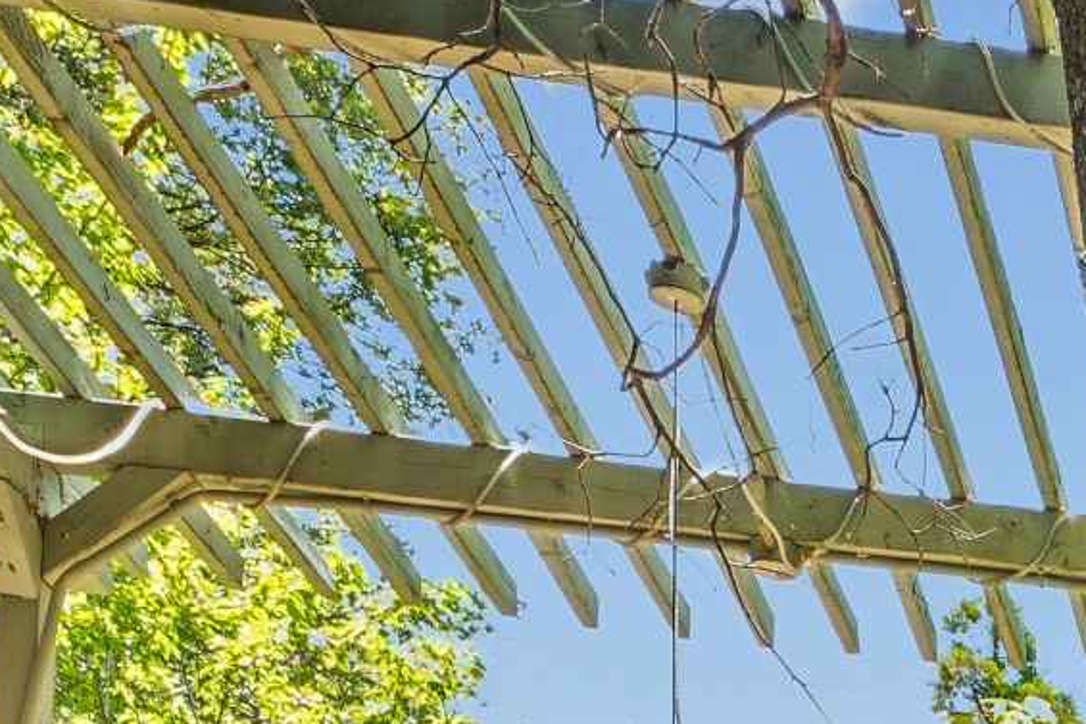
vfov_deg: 9.7
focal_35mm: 107
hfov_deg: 14.7
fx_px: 3231
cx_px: 2332
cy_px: 2206
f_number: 13
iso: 100
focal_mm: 16.8
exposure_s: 1/8
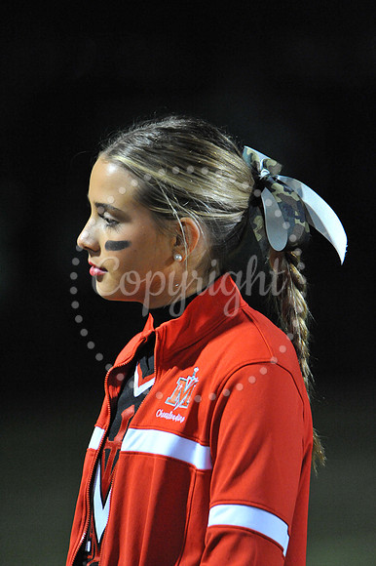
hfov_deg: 2.3
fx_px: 9411
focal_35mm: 600
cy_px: 283
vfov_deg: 3.4
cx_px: 188
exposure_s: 1/60
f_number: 6.3
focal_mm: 600
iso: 6400
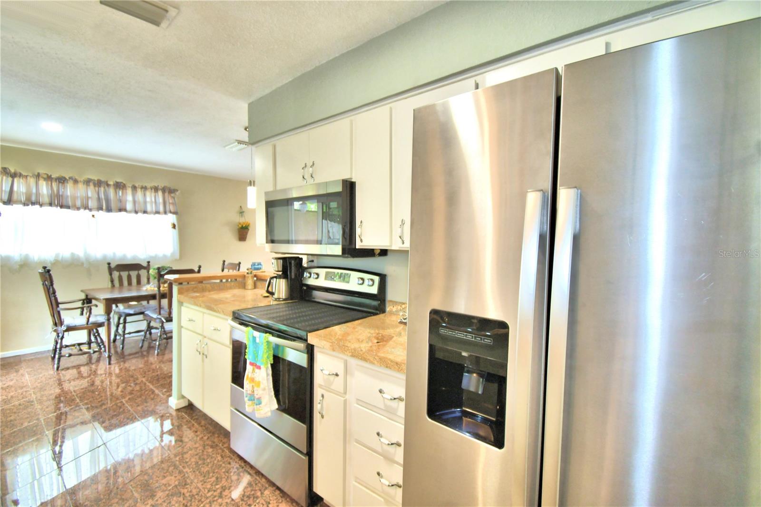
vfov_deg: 77.3
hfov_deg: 100.4
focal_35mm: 15
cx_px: 380
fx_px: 317
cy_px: 254
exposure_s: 1/30
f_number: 4.5
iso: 220
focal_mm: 10
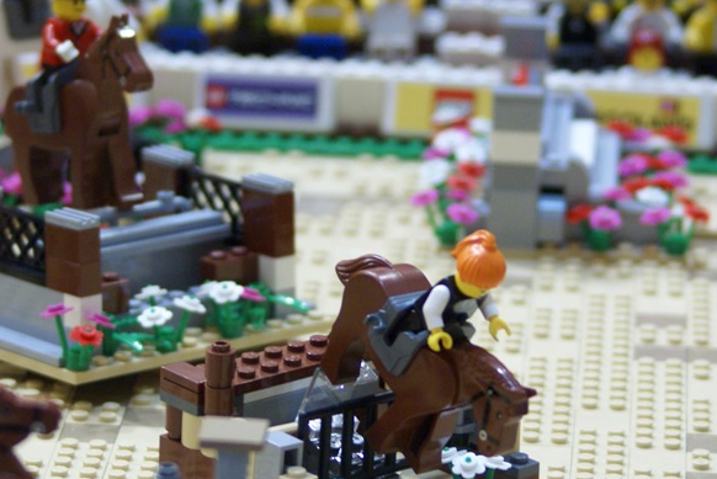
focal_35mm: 198
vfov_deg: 7.0
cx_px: 283
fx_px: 3944
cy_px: 292
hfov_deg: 10.4
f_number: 4.5
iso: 400
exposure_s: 1/40
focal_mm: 75
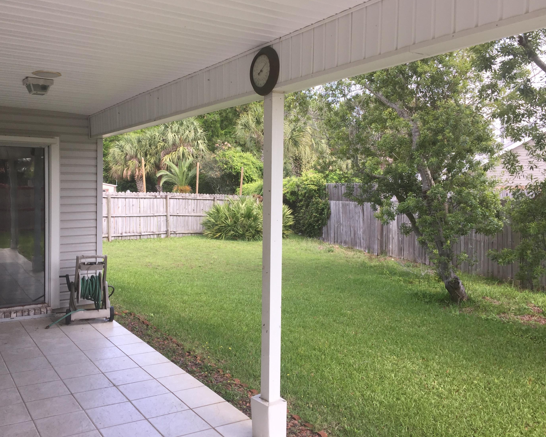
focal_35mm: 31
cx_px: 250
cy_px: 213
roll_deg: -1.1
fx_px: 501
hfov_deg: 57.1
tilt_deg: -2.5
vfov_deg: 47.1
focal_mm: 4.15
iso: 32
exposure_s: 1/388
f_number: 2.2
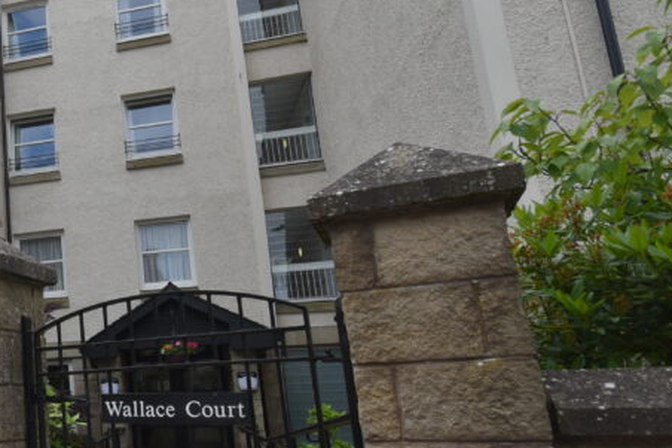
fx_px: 634
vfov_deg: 38.8
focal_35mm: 34
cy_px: 260
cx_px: -56
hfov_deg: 43.9
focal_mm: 10
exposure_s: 1/250
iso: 200
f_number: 8
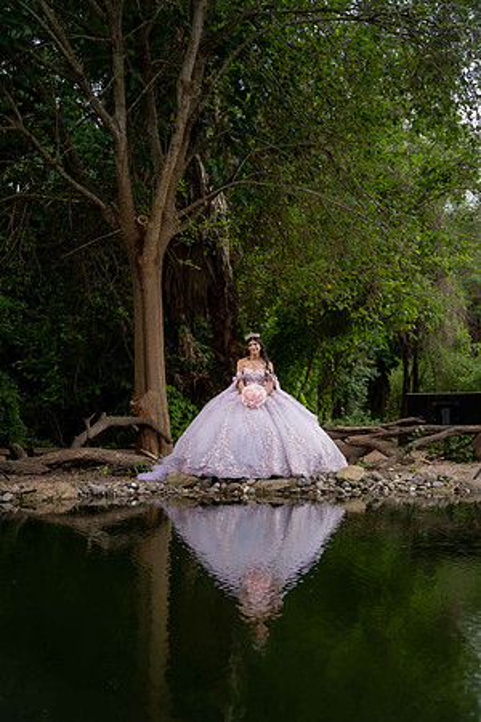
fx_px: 1142
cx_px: 240
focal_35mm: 57
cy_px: 361
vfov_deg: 35.1
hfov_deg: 23.8
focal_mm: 57
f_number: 2.2
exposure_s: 1/1250
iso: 160
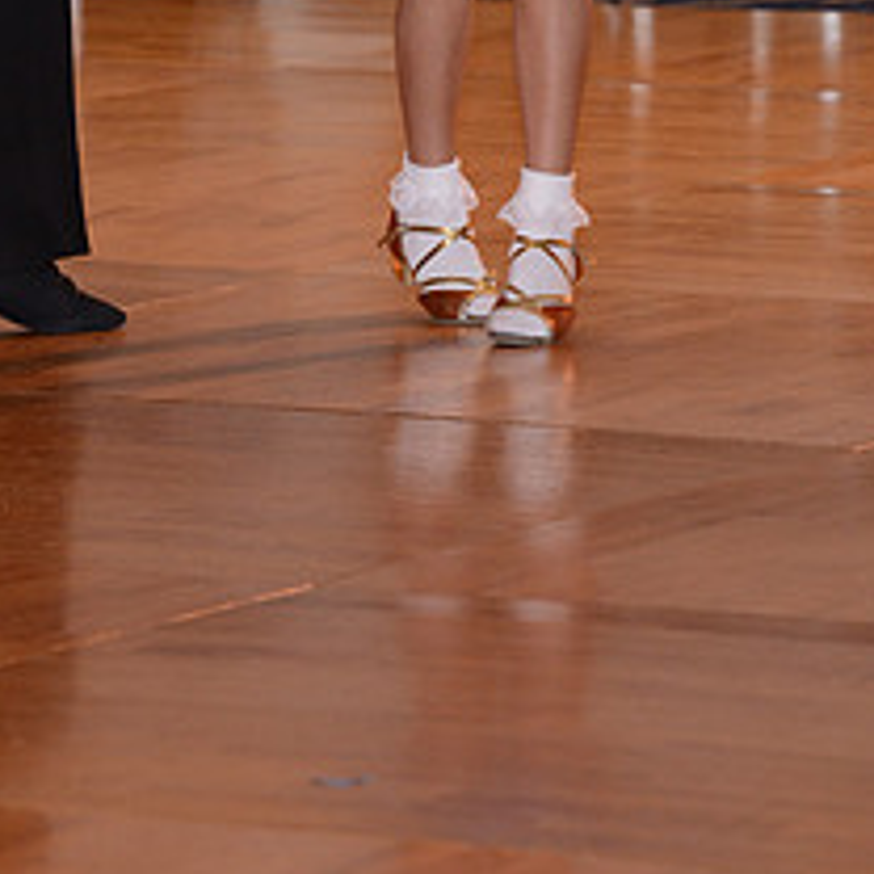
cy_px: -244
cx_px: 300
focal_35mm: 368
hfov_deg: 4.8
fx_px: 10512
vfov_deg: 4.7
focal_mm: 155
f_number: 5.6
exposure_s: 1/250
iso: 1000
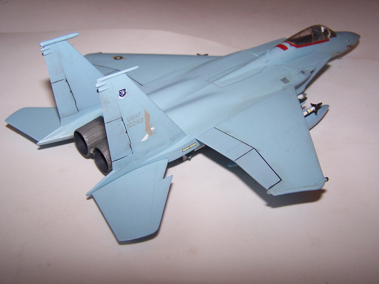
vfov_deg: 37.7
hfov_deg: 49.0
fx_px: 416
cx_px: 190
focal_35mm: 38
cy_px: 142
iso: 80
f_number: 2.8
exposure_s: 1/60
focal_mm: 6.3
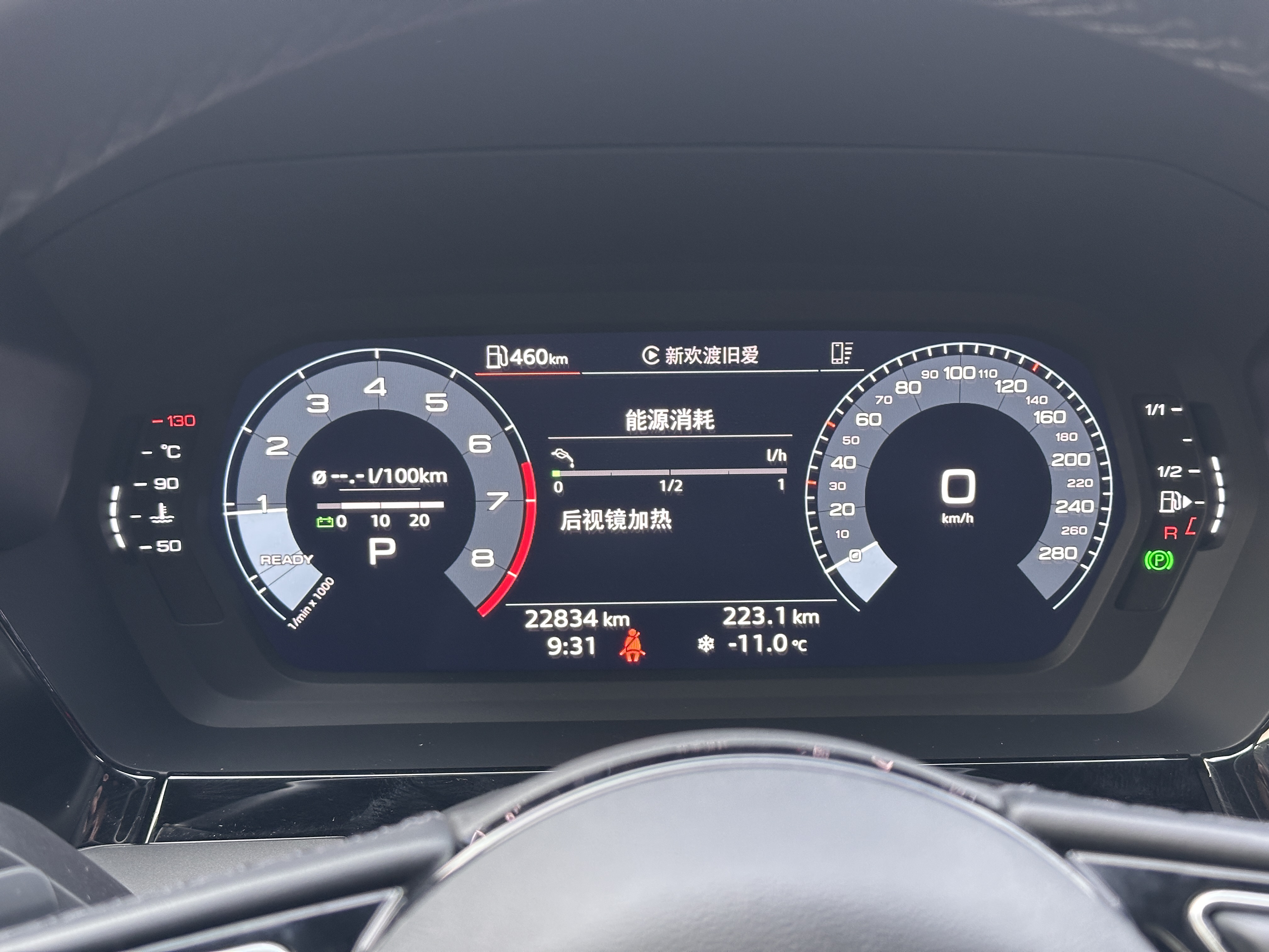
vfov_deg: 30.3
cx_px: 634
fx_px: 1760
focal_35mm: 48
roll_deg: +0.0
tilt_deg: -16.2
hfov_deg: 39.7
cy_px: 476
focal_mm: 6.86
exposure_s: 1/49
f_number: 1.78
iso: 160
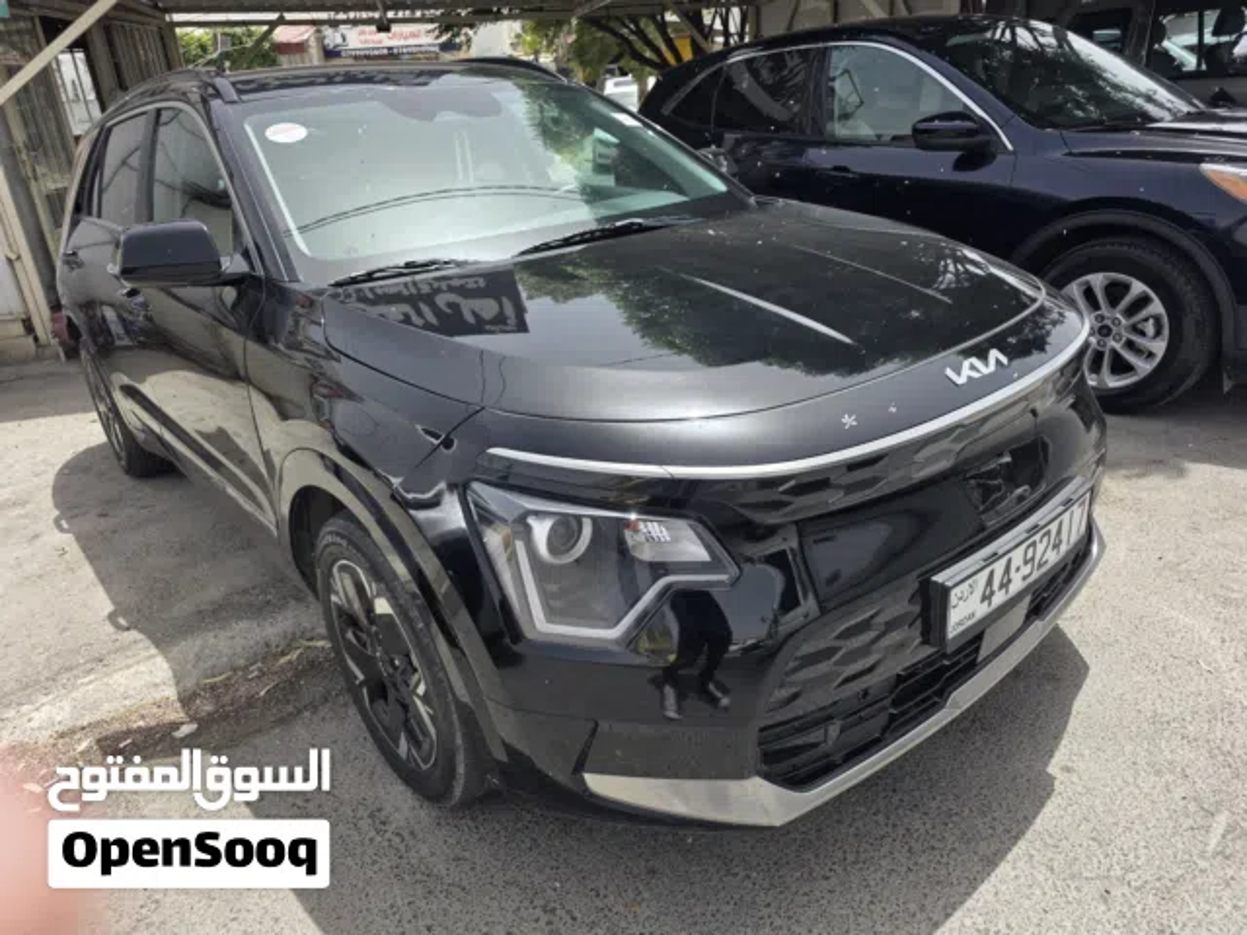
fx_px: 829
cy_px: 468
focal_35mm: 23
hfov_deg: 73.9
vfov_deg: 58.9
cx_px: 624
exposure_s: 1/2404
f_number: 1.7
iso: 80
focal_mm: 6.3
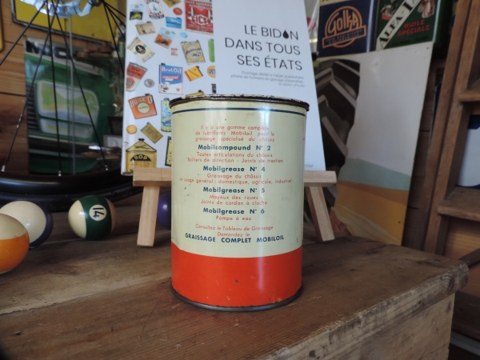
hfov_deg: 71.6
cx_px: 240
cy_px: 180
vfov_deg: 56.8
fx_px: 333
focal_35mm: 24
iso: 280
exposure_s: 1/30
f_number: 3
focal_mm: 4.3
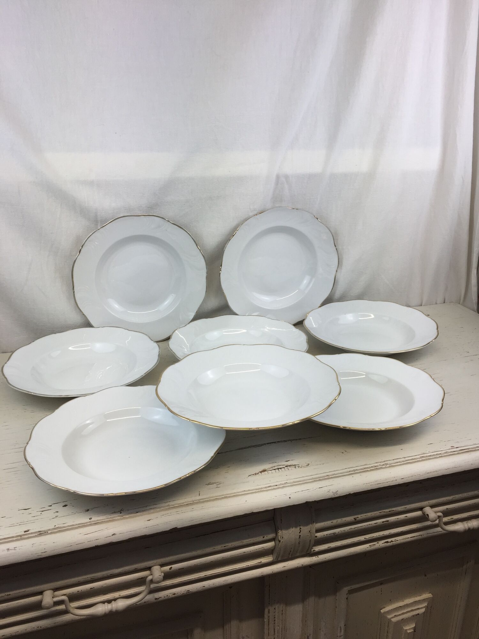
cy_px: 320
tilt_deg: -21.3
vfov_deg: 61.7
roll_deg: -0.2
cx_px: 240
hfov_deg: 48.2
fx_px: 535
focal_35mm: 29
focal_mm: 4.15
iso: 32
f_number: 2.2
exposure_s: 1/159
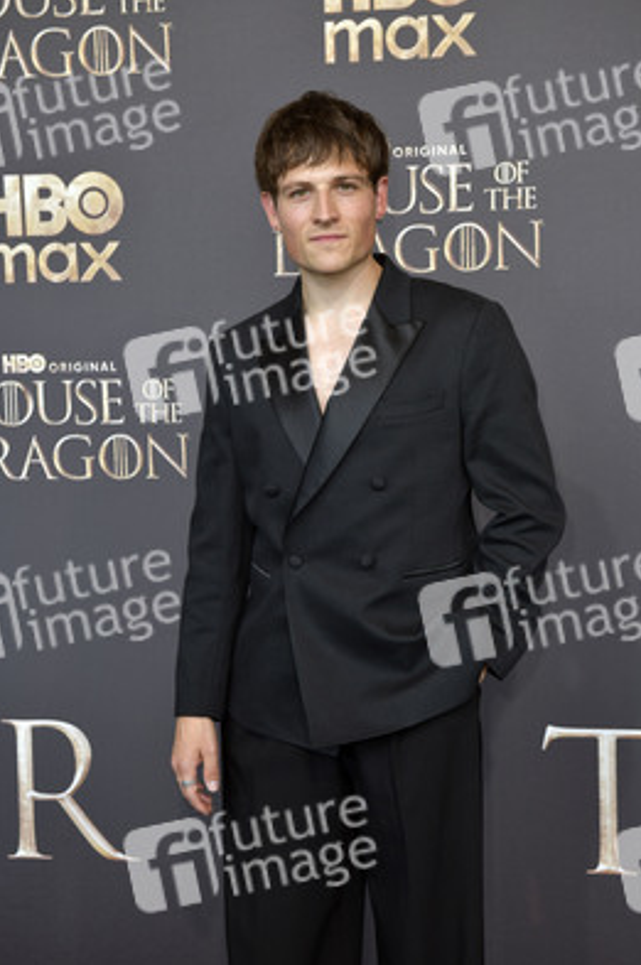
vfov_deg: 35.1
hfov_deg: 23.7
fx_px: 1526
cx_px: 322
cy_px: 486
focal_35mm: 57
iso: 400
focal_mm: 56
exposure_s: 1/250
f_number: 6.3
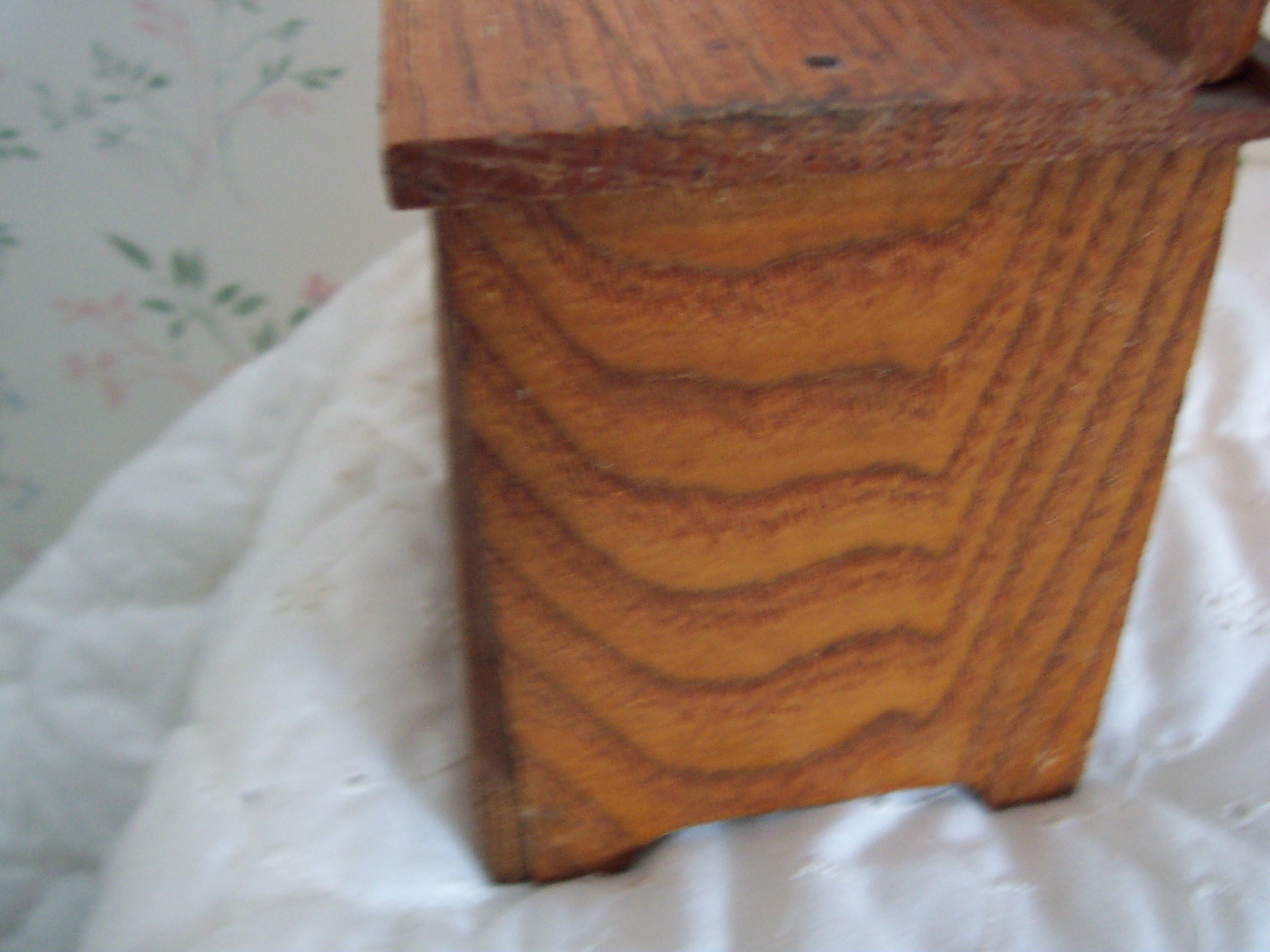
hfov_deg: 50.1
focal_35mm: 37
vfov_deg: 38.7
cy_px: 476
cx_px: 635
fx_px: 1357
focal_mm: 5.6
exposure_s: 1/30
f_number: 2.8
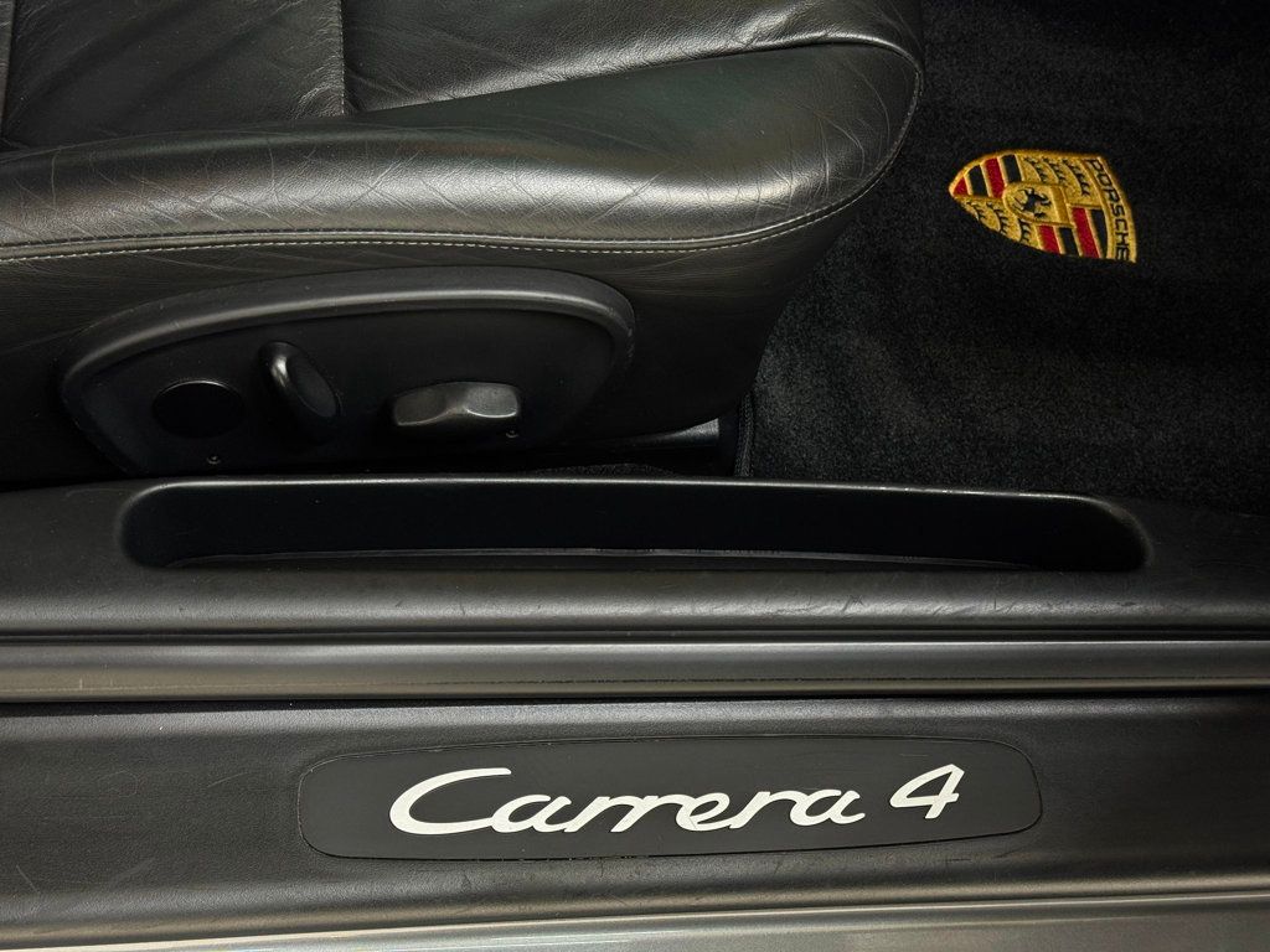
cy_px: 476
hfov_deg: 39.7
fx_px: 1761
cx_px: 635
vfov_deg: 30.3
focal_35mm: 48
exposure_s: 1/40
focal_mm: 6.76
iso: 200
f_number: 1.78
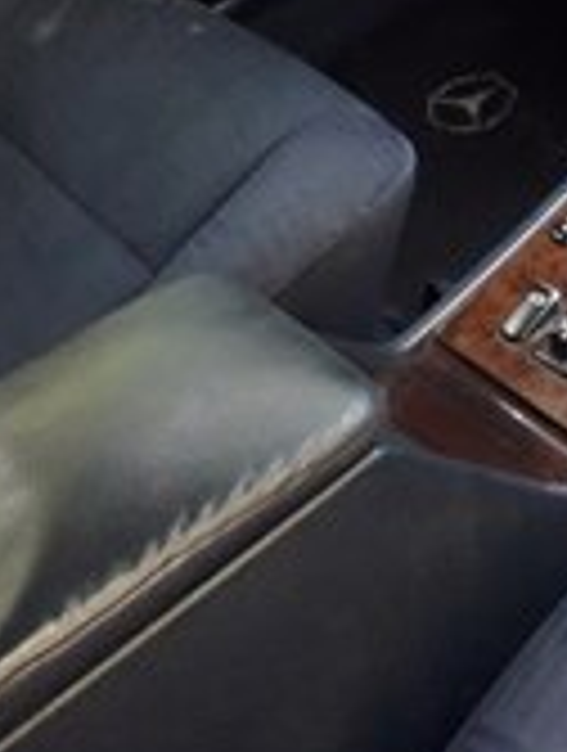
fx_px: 1741
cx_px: 706
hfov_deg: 17.5
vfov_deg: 21.9
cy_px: -225
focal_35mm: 80
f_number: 1.9
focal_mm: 3.6
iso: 160
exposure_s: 1/33
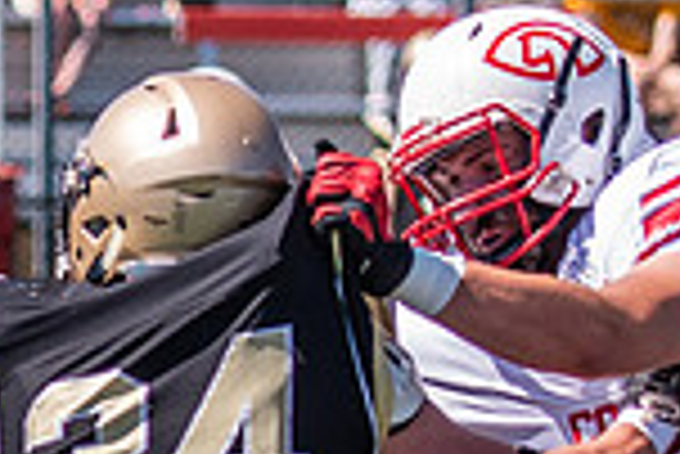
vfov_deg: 1.5
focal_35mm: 903
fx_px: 17073
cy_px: 725
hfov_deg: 2.3
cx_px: -885
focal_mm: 95
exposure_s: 1/2000
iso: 160
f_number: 2.8
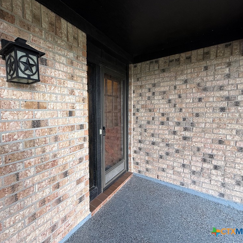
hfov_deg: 82.4
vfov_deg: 83.9
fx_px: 135
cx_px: 91
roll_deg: +1.3
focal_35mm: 17
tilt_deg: -2.4
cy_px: 118
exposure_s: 1/99
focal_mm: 2.22
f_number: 2.2
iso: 125
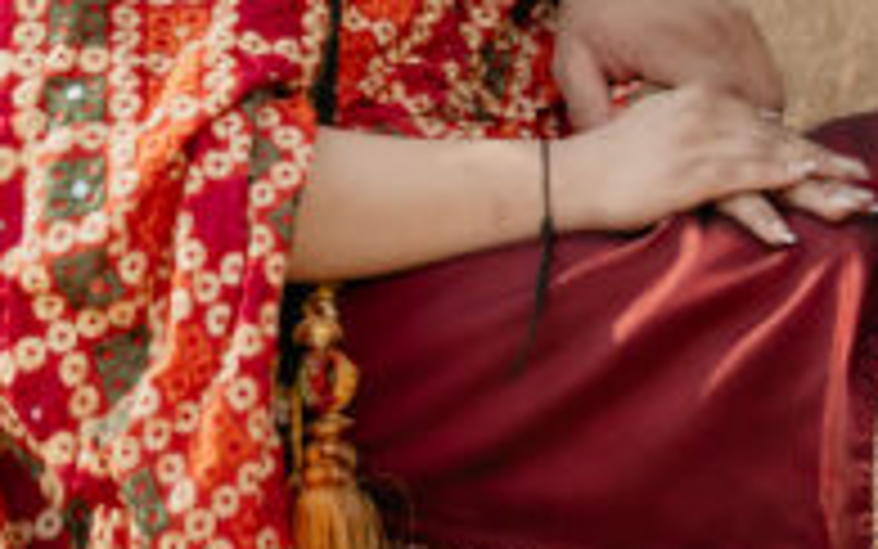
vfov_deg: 4.8
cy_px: -659
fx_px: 6415
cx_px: -77
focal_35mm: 268
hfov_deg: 7.8
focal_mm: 50
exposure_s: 1/1250
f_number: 2
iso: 80
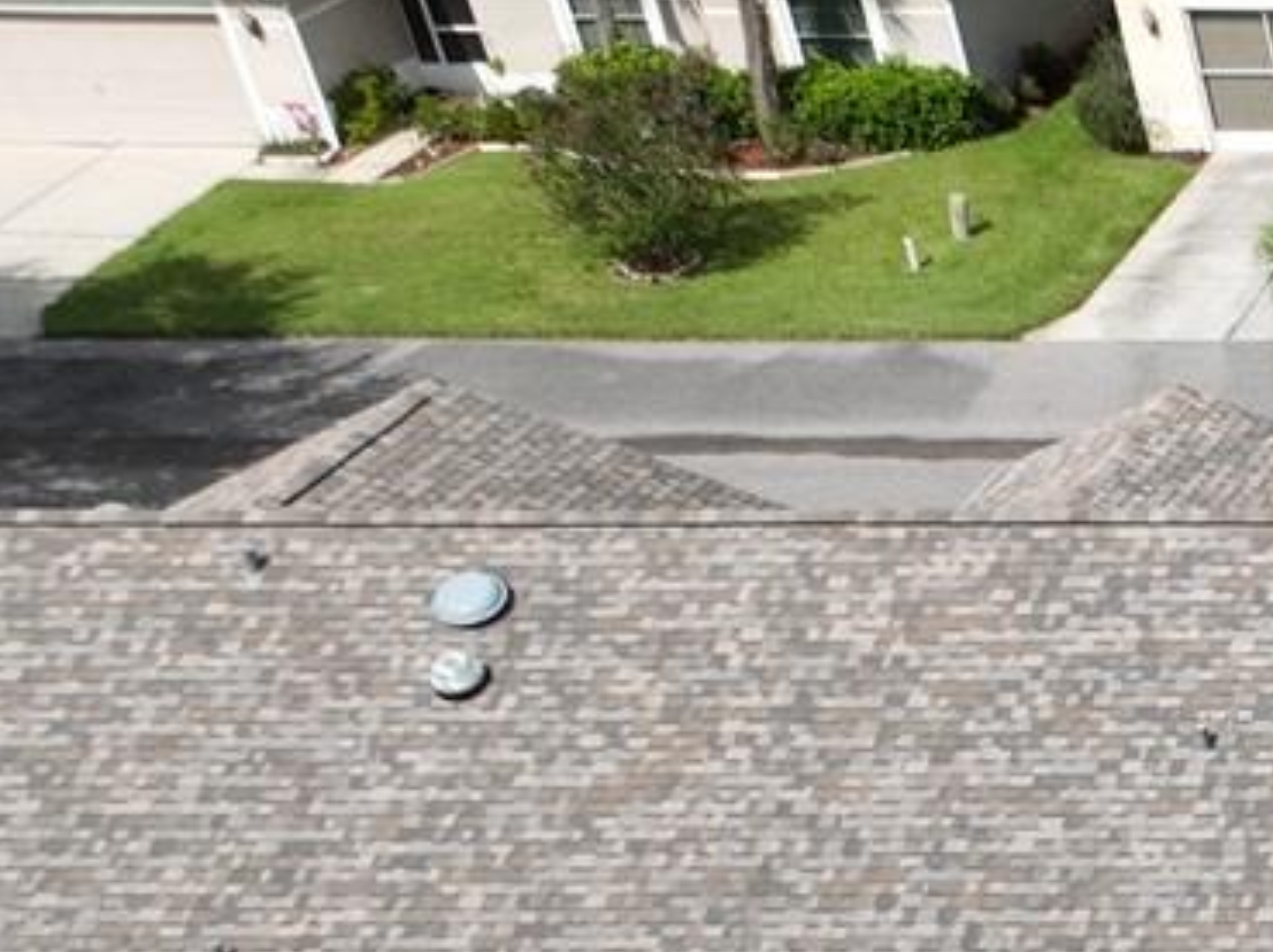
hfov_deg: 15.0
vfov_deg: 12.6
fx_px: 3821
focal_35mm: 104
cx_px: 2639
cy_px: 1832
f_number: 2.8
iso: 130
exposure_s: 1/3200
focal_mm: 12.29
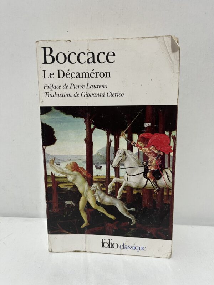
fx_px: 214
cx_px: 107
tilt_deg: -15.3
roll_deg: -1.8
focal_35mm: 26
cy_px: 142
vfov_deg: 67.3
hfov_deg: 53.1
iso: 64
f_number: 1.6
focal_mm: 5.1
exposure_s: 1/50
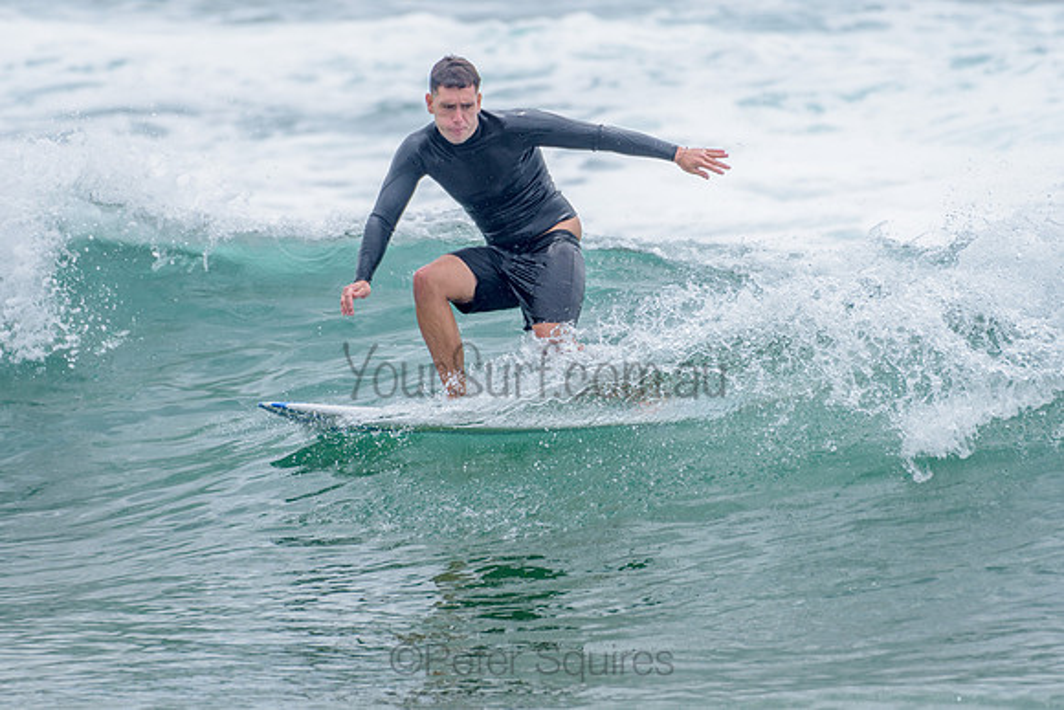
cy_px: 309
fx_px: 18124
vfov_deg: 2.2
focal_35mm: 613
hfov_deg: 3.4
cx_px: 463
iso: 220
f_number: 5.6
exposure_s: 1/2000
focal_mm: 500
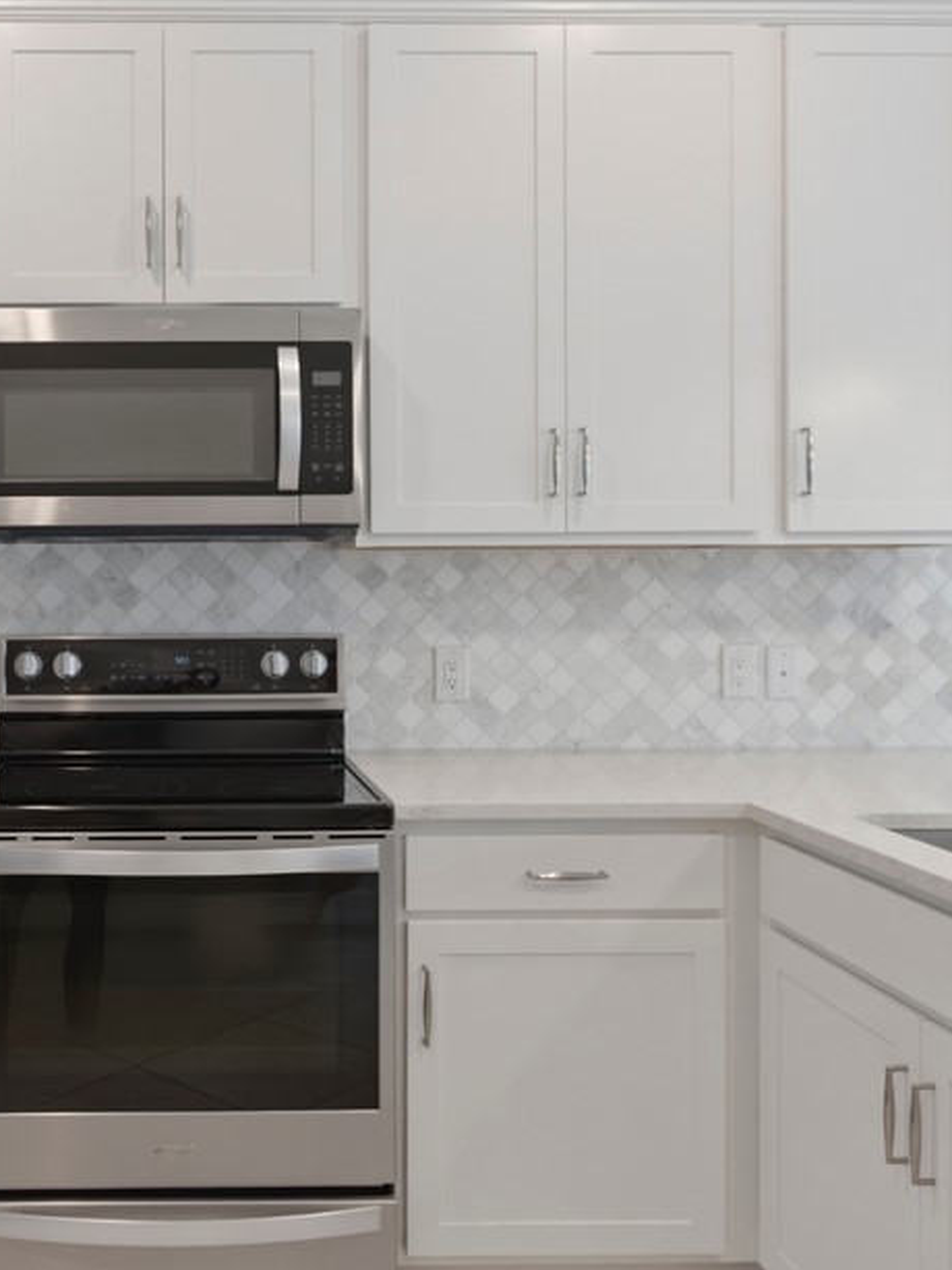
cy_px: 576
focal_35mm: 30
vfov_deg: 59.9
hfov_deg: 44.2
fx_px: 1101
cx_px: 173
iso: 100
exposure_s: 1/13
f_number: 7.1
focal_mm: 23
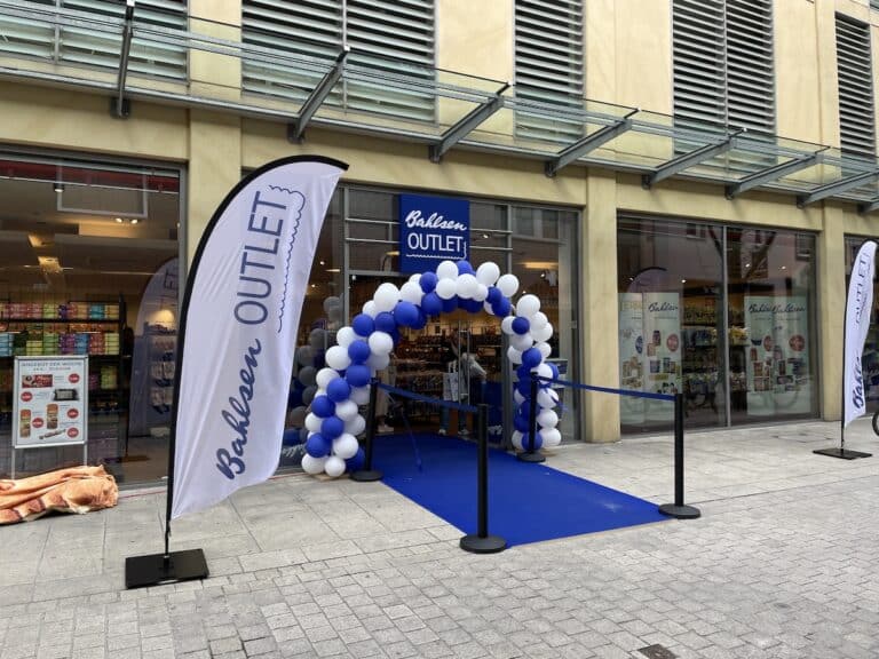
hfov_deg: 67.3
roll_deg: +1.1
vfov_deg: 53.1
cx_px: 440
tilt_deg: -0.2
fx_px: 660
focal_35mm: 26
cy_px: 330
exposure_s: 1/433
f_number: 1.6
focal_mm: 4.2
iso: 32
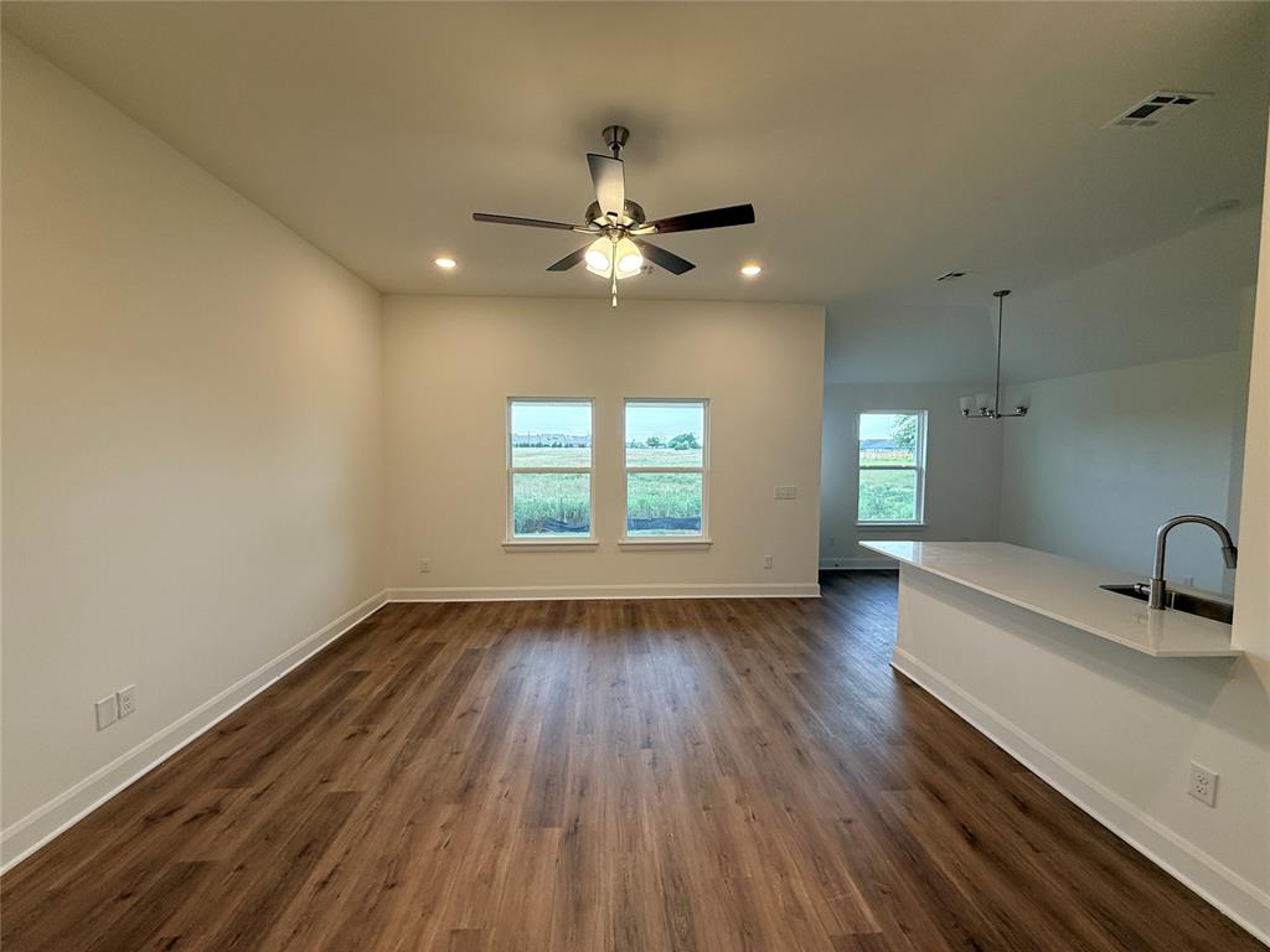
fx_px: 514
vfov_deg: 85.7
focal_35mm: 14
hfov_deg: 102.1
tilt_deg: -2.9
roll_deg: -0.7
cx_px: 635
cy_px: 476
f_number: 2.2
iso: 160
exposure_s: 1/120
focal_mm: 2.22
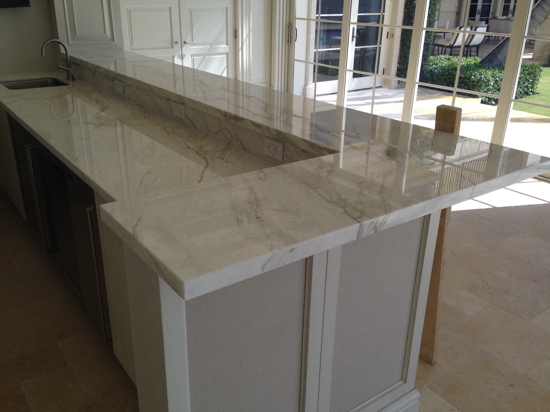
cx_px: 275
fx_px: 524
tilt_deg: -21.8
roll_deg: -1.1
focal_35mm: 33
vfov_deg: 42.9
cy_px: 206
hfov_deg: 55.4
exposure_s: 1/303
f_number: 2.4
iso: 50
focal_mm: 4.12
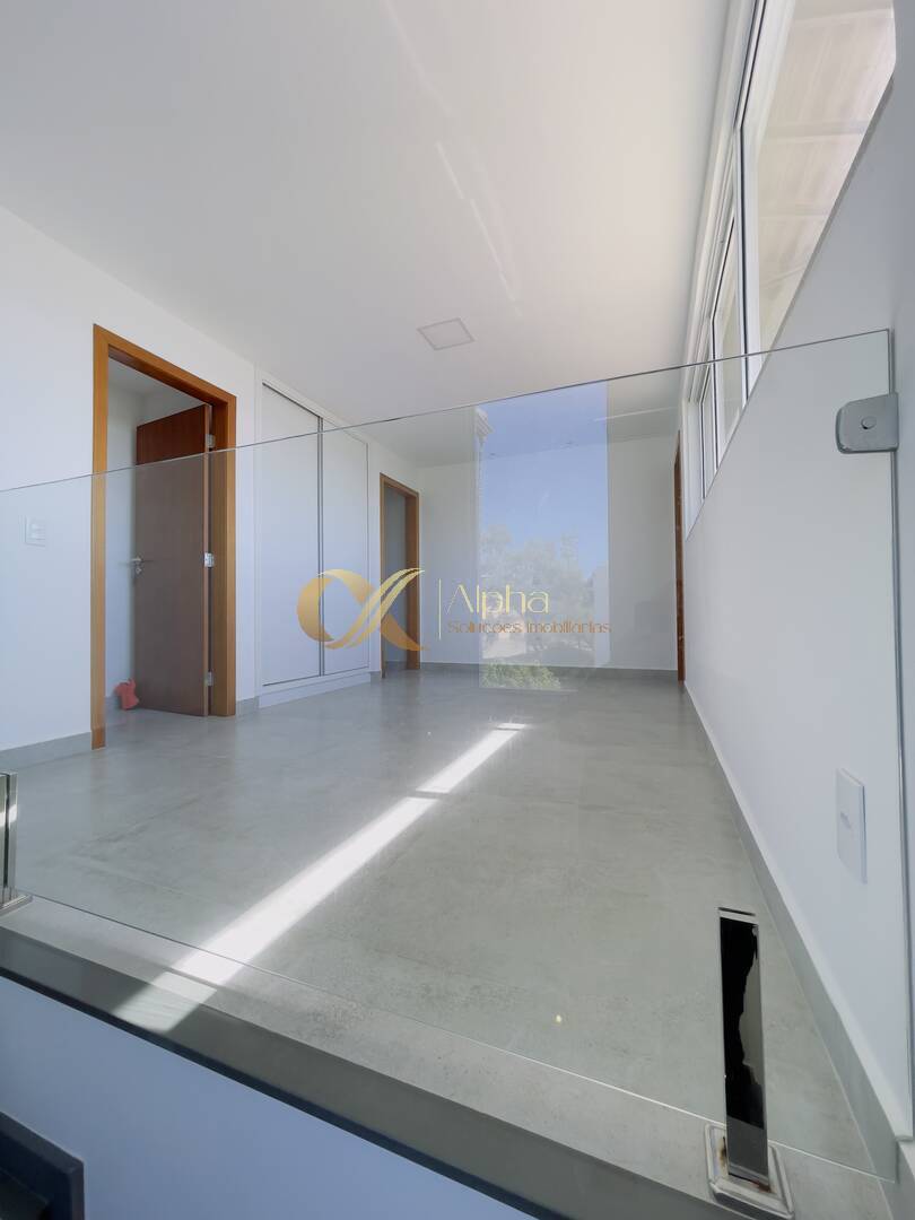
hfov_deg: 89.9
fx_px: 458
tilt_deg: +1.2
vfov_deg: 106.2
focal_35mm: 13
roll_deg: +0.3
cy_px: 610
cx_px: 458
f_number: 2.4
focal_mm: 1.54
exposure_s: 1/121
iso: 32
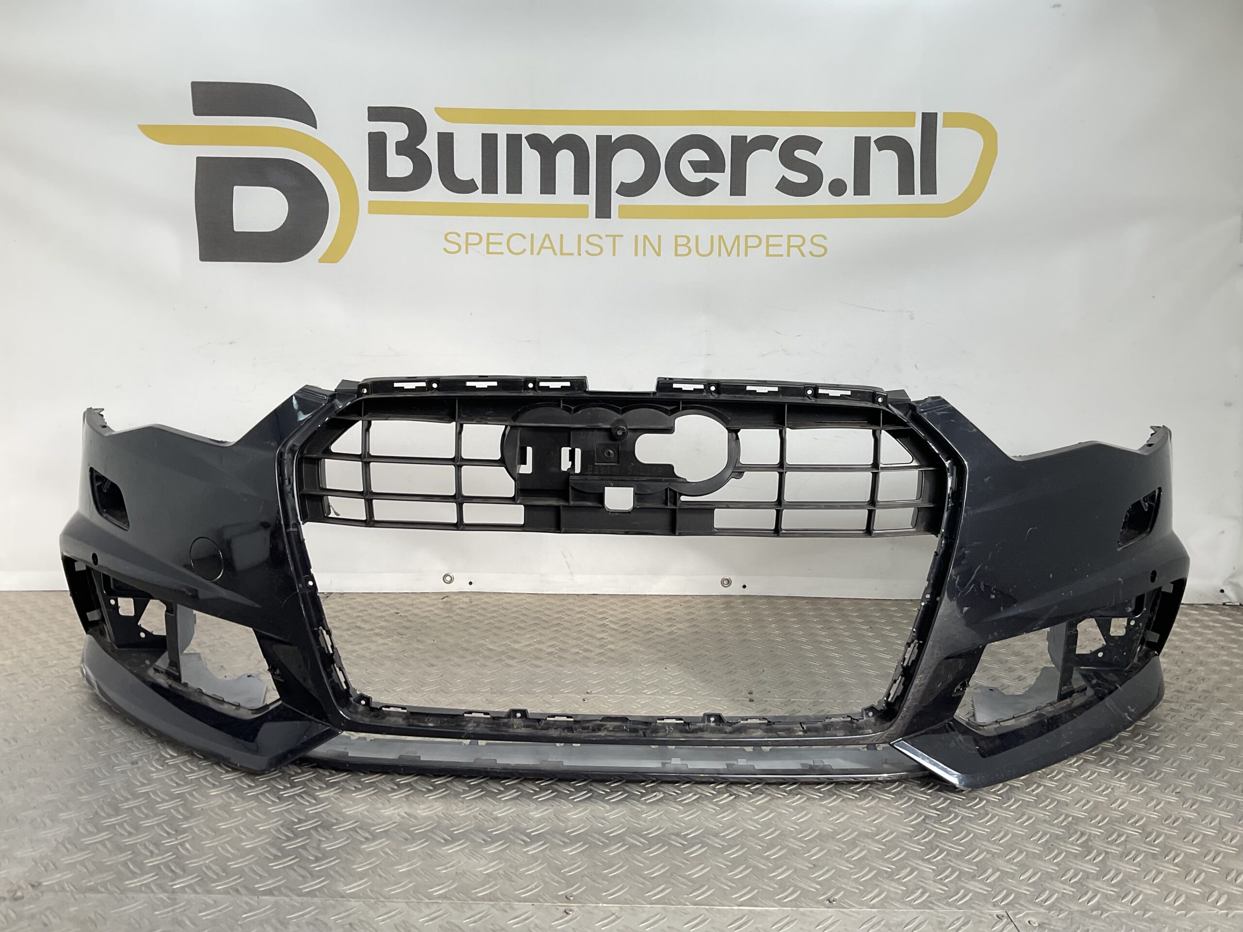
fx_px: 1041
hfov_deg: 61.7
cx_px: 622
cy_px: 466
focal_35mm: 29
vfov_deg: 48.2
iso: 16
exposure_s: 1/264
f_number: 1.8
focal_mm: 3
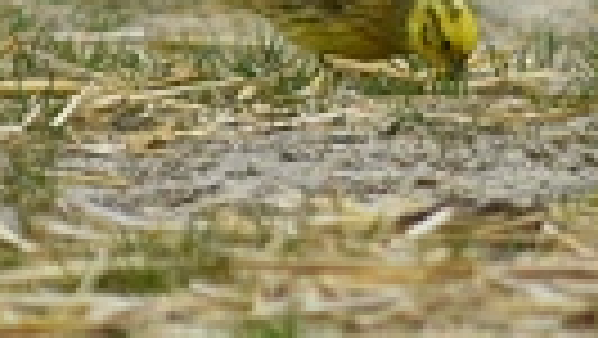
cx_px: 580
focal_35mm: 2913
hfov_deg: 0.7
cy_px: 43
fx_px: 46218
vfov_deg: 0.4
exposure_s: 1/1000
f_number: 5.6
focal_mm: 600
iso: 180
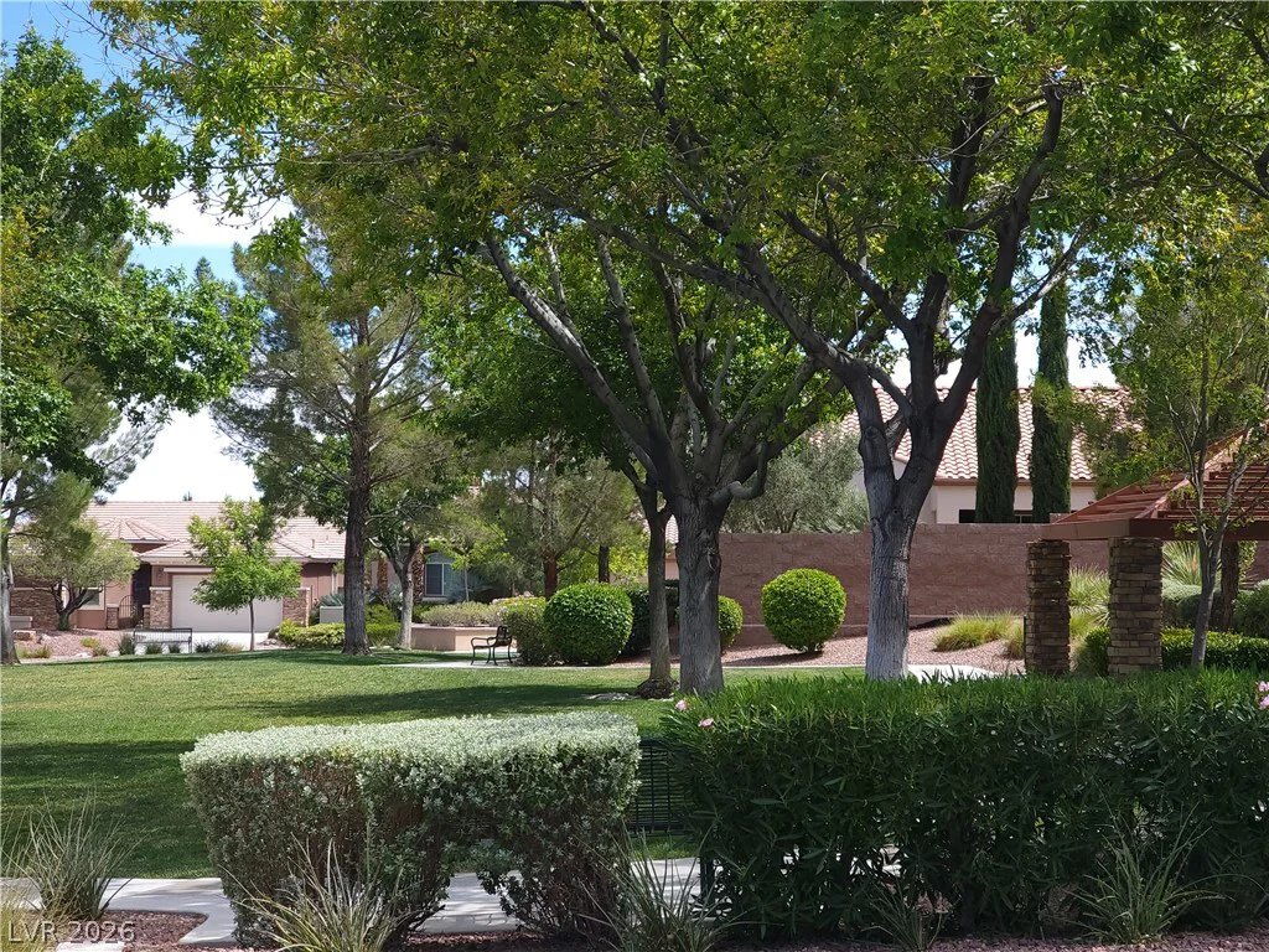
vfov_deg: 20.4
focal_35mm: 72
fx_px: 2639
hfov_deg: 27.0
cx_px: 634
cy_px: 476
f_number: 2.4
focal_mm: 9
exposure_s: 1/592
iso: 50
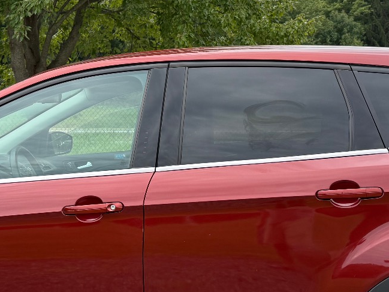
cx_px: 162
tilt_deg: +1.6
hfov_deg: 27.4
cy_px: 90
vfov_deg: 20.6
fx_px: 798
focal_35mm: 71
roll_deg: +0.1
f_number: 1.78
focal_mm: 6.76
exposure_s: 1/1553
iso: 100
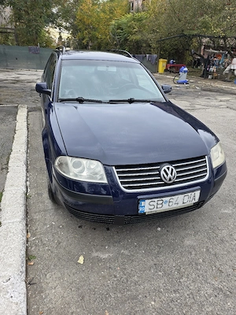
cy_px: 158
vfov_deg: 73.9
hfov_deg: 58.9
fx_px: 209
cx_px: 118
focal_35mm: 23
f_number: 1.7
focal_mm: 6.3
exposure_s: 1/182
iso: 40
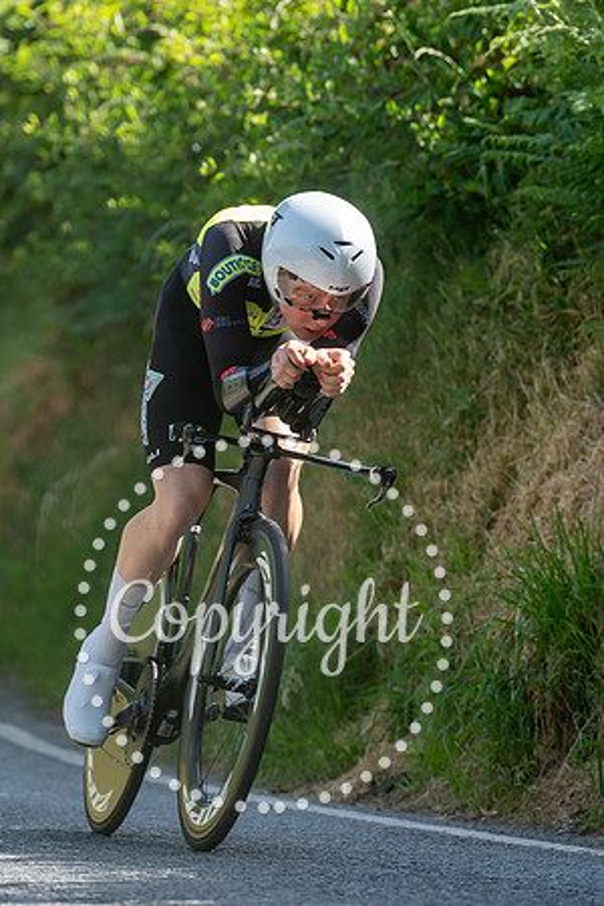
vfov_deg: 5.1
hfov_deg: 3.4
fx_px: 10252
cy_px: 493
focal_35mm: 407
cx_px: 284
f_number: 4
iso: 500
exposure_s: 1/1000
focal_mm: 200
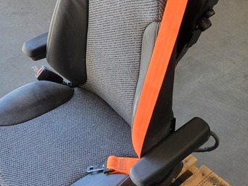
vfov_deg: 23.9
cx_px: 92
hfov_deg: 31.5
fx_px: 437
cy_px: 62
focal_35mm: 61
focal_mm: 5.4
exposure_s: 1/120
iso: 100
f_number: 1.8
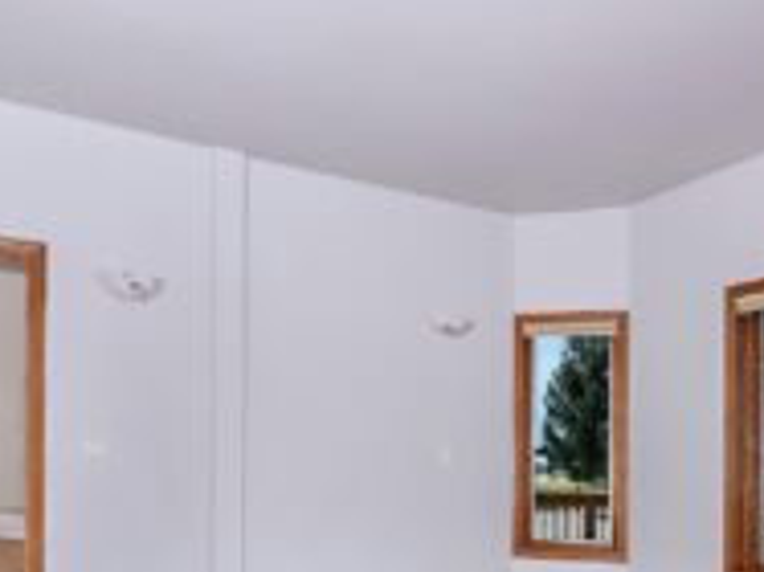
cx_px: 449
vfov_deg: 40.2
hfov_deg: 55.1
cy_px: 496
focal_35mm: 33
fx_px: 728
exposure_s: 1/200
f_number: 11
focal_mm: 16
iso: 200
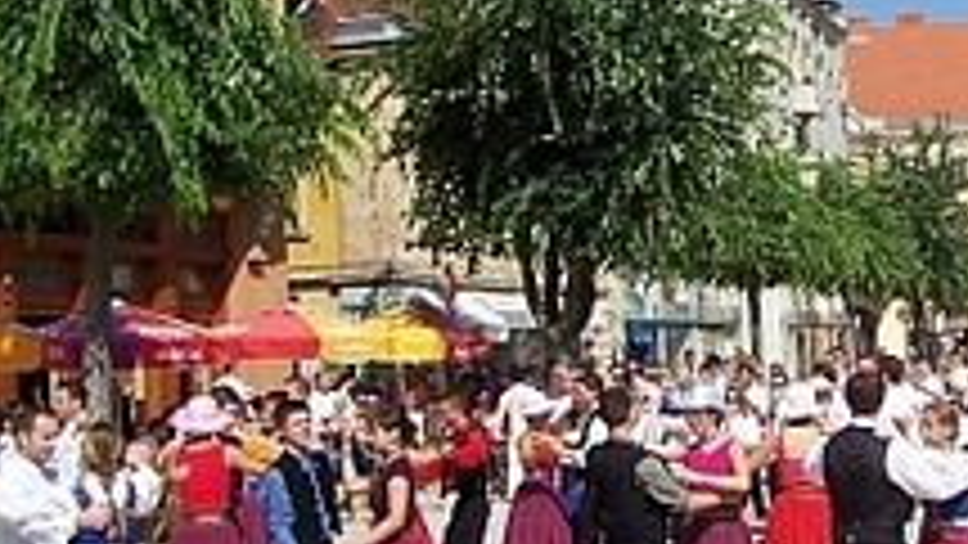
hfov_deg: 29.2
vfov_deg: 17.5
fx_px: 1771
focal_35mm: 69
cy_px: 229
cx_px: 896
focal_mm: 5.6
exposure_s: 1/750
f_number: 5.6
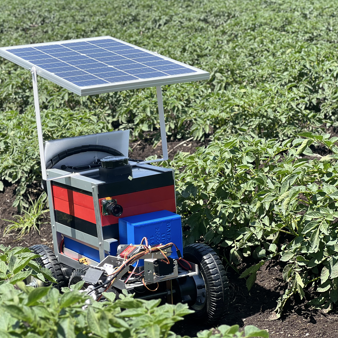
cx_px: 116
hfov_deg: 19.0
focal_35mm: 91
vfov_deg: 19.1
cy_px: 169
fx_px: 1005
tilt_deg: -10.6
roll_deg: +4.8
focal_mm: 9
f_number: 2.8
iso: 25
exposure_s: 1/212
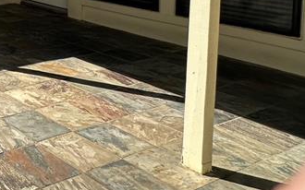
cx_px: -158
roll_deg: +1.2
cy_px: -54
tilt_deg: -4.3
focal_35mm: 46
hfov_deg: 28.0
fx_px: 382
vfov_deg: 24.5
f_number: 2.2
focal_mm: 2.22
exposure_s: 1/1221
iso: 50
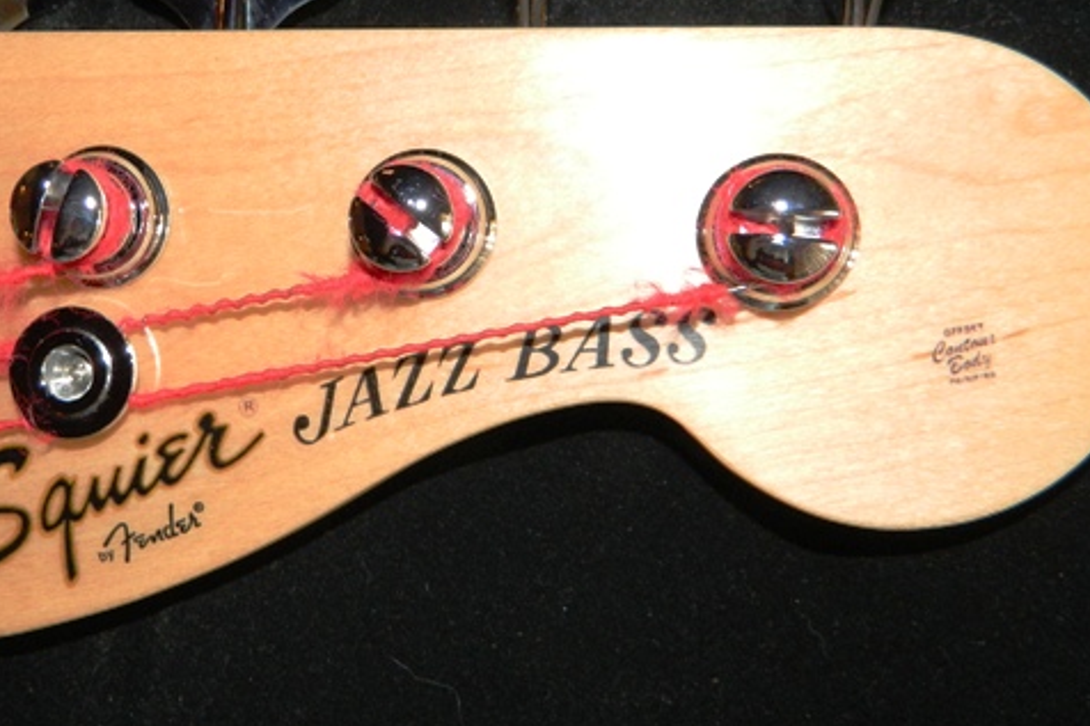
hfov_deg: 46.9
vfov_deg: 32.6
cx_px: 396
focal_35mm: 41
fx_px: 1241
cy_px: 319
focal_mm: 4.5
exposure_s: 1/30
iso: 200
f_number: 3.1
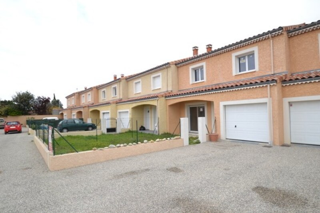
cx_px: 160
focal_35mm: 20
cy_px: 106
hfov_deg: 85.4
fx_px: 173
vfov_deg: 63.2
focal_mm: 13
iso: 100
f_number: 7.1
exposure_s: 1/200
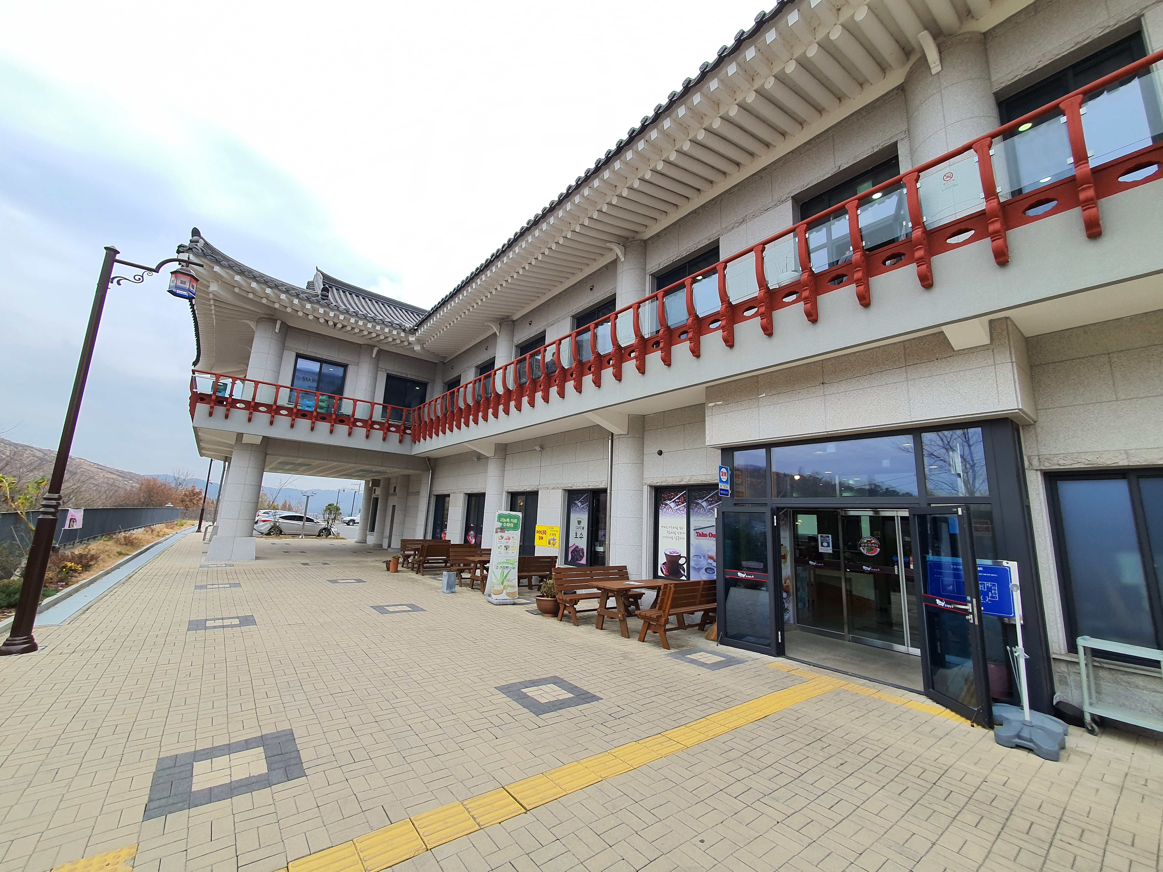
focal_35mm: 13
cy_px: 436
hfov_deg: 106.2
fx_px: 437
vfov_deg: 89.9
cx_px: 582
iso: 50
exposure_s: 1/369
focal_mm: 1.8
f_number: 2.2
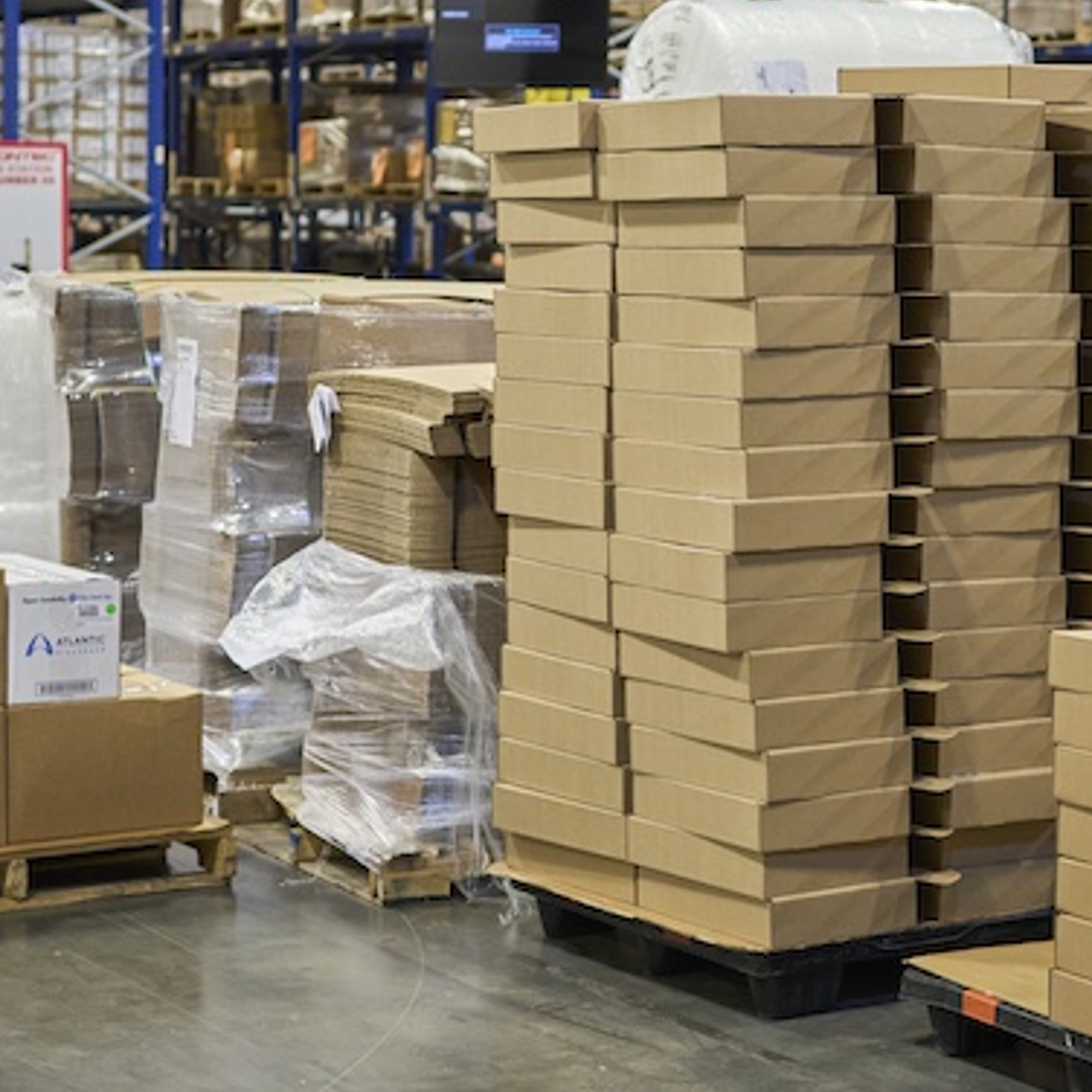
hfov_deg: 18.1
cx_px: 892
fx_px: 3391
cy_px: 267
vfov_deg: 18.2
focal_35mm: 95
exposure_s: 1/100
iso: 640
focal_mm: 35
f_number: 1.8
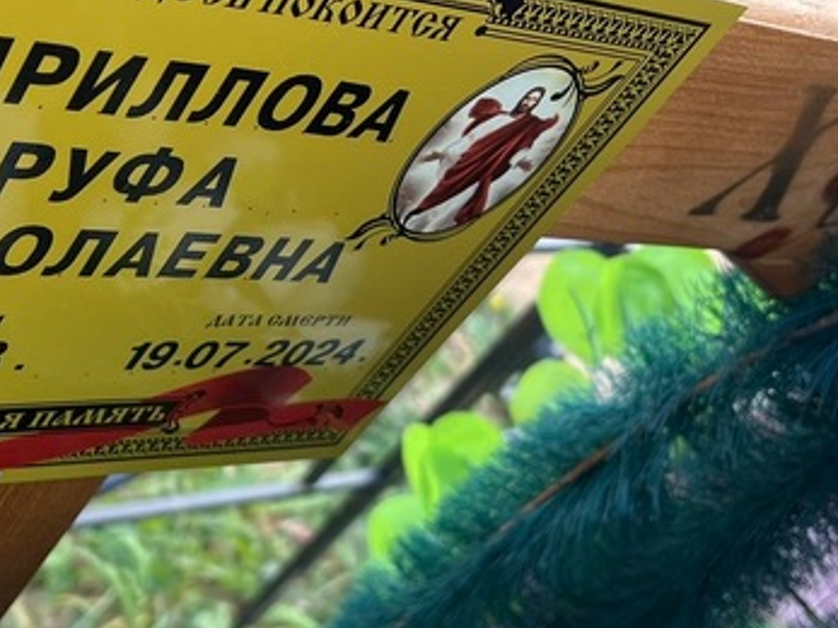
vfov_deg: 24.4
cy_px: 319
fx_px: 1452
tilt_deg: -37.9
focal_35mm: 60
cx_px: 266
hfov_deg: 31.9
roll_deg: -36.0
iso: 40
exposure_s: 1/283
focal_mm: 5.7
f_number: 1.5
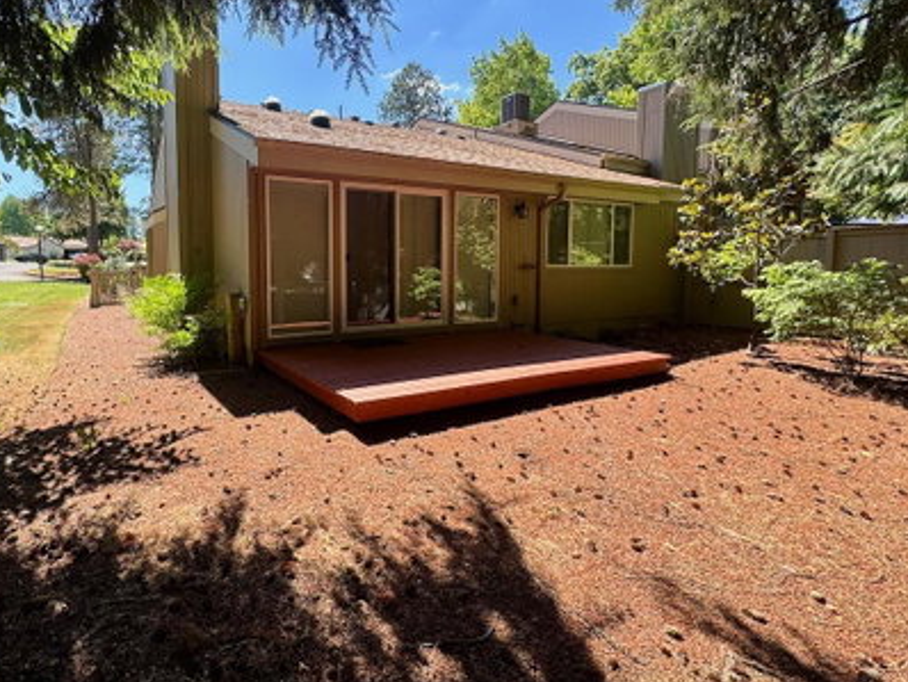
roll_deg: +0.9
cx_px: 331
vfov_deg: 71.5
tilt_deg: -3.6
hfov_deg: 85.7
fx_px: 472
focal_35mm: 18
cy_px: 306
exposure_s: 1/392
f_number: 2.2
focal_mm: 2.22
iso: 40
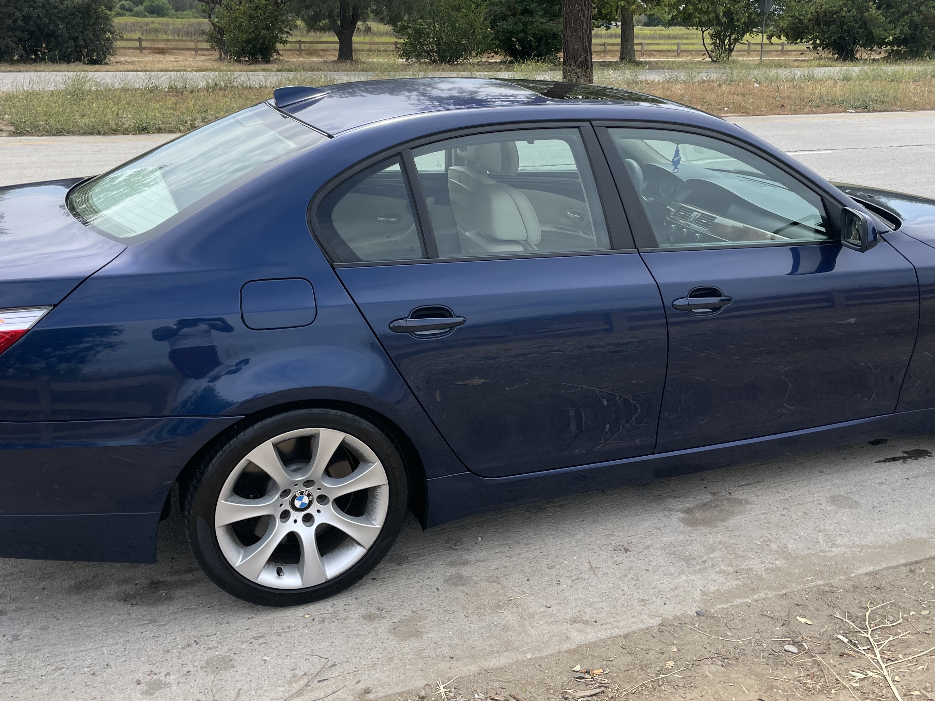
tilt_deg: -15.1
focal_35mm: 35
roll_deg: -0.4
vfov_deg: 40.5
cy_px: 283
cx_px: 509
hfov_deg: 52.6
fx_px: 945
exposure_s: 1/2257
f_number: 1.6
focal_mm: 4.2
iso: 32
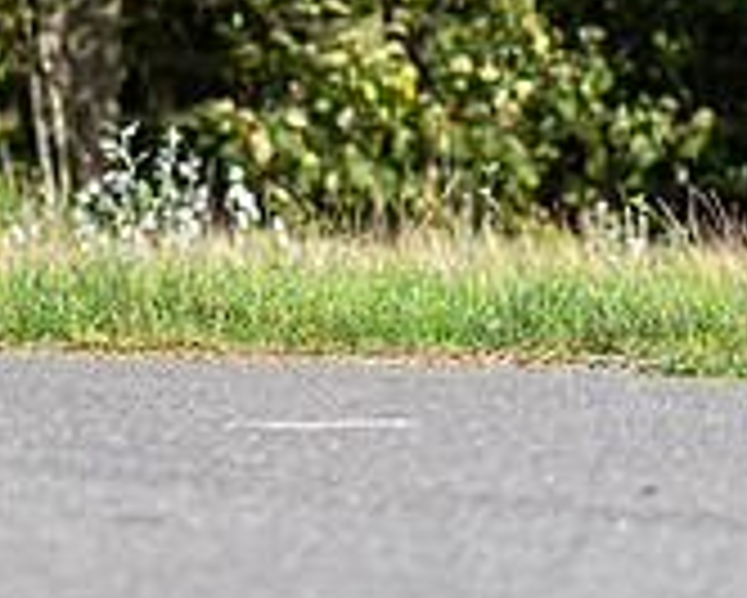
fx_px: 7189
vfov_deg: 4.7
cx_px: -637
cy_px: -311
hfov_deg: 5.8
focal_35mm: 325
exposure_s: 1/2500
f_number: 2.8
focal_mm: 78
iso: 160
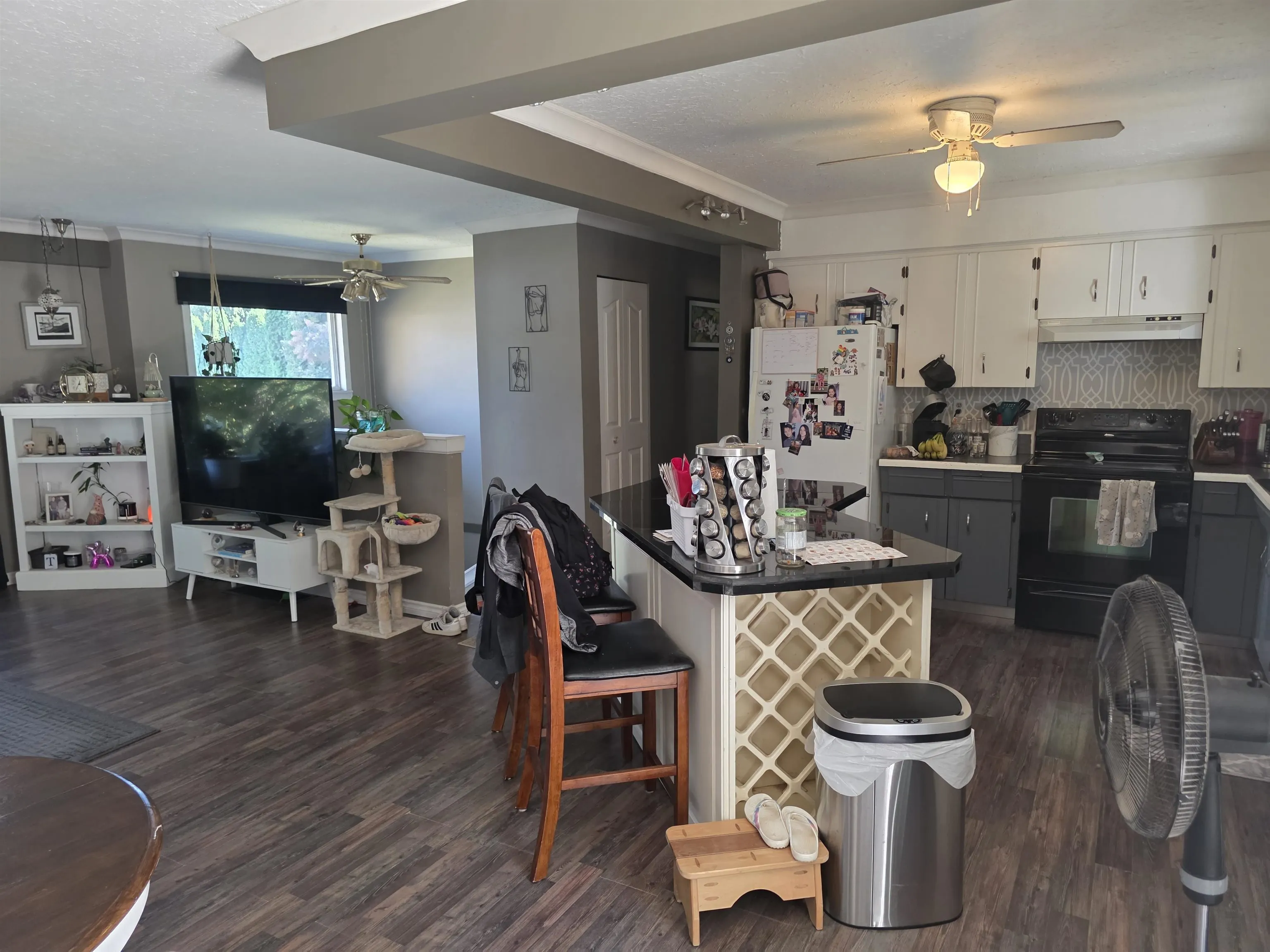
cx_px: 635
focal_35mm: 23
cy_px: 476
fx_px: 844
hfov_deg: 73.9
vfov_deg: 58.9
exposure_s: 1/120
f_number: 1.7
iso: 400
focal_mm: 6.3
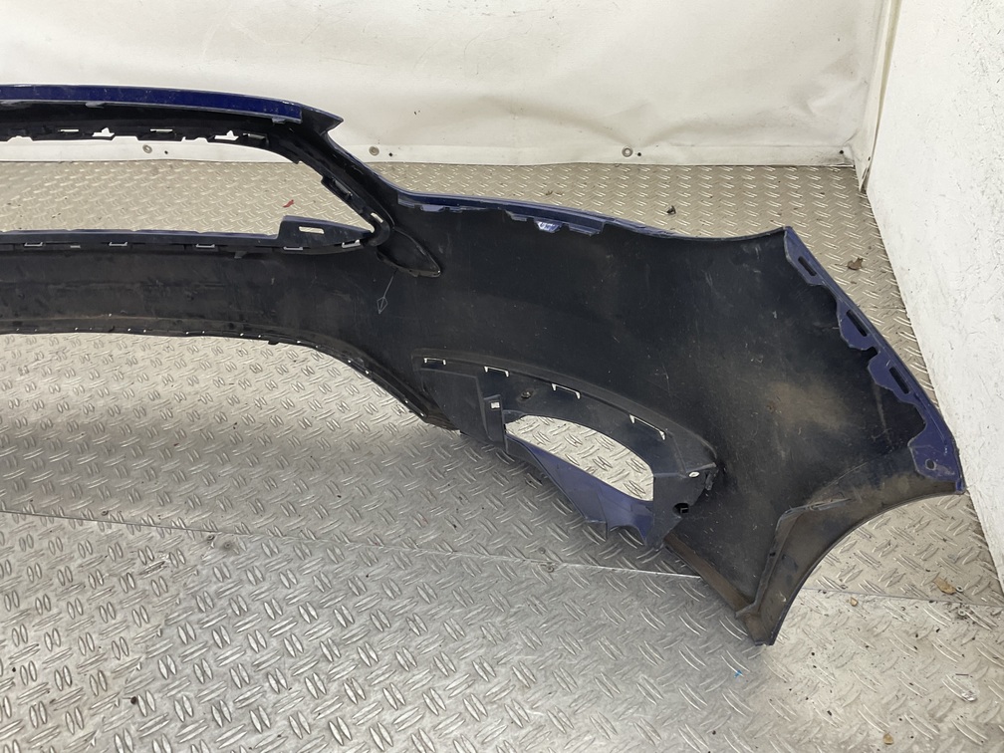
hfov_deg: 61.7
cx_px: 502
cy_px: 376
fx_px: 841
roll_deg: +4.2
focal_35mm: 29
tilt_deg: -37.7
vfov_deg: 48.2
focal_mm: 3
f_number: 1.8
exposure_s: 1/120
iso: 40
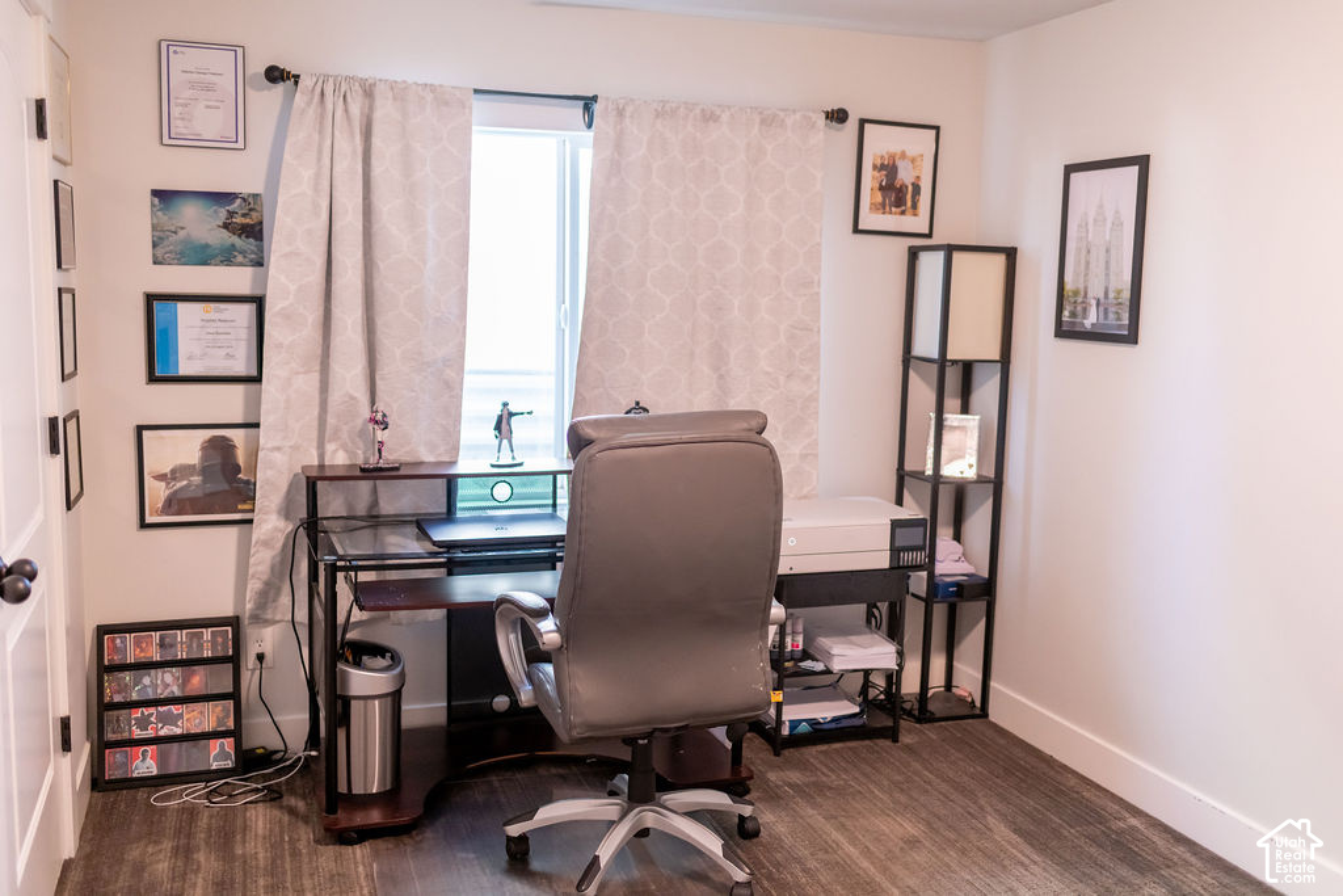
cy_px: 448
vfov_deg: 37.9
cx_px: 672
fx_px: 1306
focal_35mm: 35
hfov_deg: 54.4
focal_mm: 35
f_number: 2.5
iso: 1000
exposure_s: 1/250
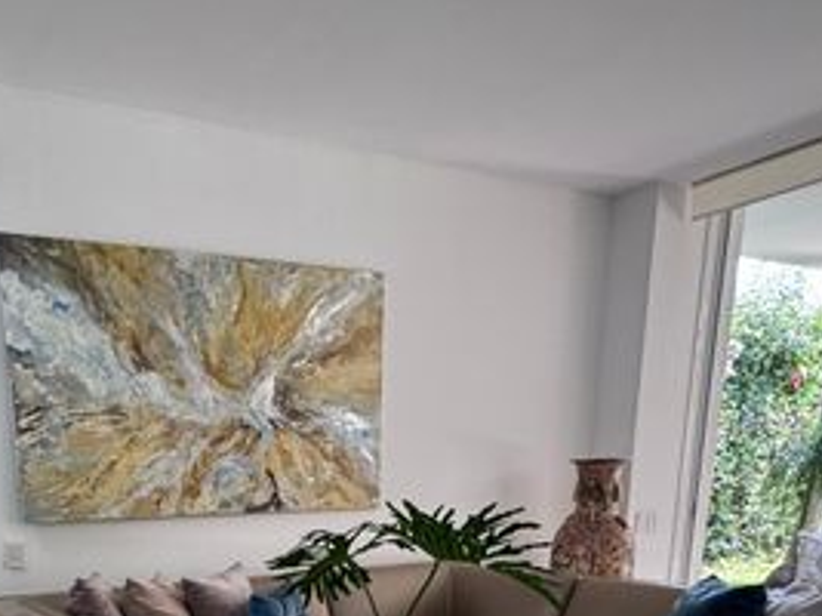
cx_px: 242
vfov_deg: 34.2
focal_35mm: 35
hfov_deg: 51.2
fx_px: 831
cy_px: 705
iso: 200
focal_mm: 2.22
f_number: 2.2
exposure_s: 1/99
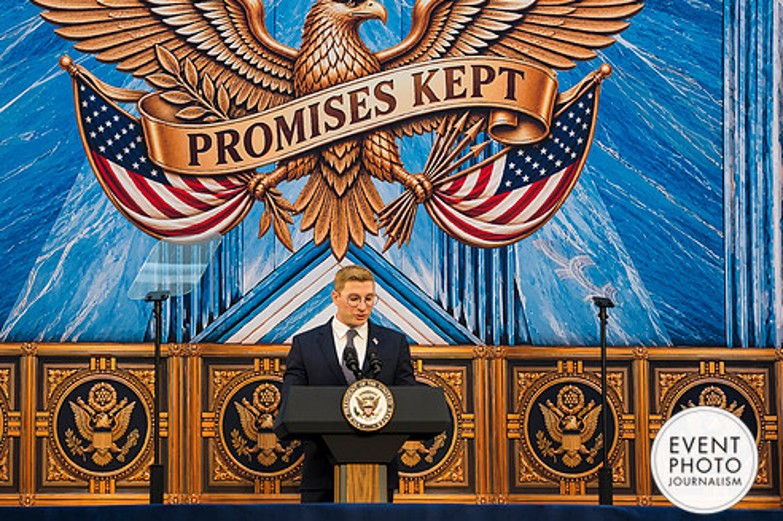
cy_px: 258
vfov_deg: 11.6
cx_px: 350
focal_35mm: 118
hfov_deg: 17.4
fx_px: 2564
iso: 200
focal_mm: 67
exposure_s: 1/200
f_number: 2.8
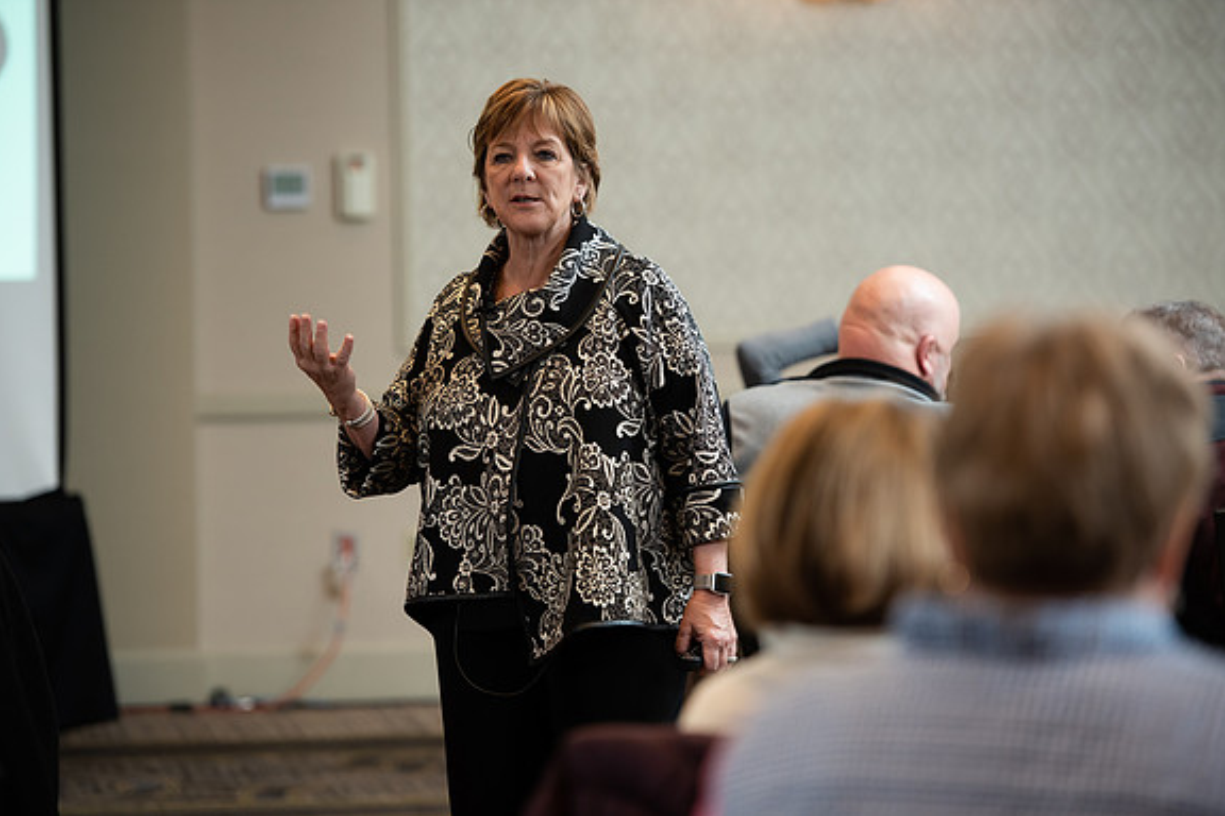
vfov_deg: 9.4
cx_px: 612
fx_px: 4968
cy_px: 407
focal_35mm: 146
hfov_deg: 14.1
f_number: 3.2
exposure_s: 1/160
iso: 1000
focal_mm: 145
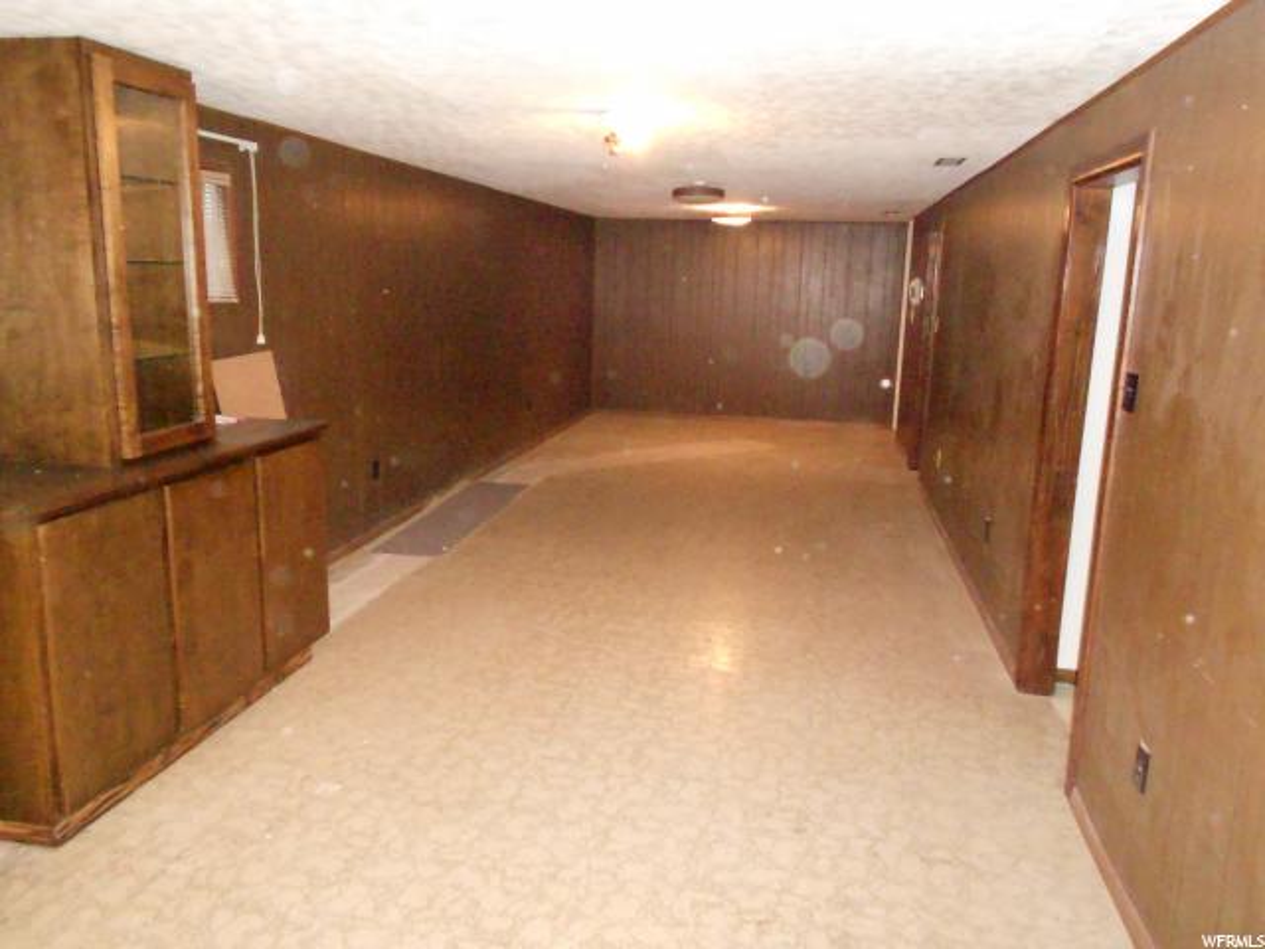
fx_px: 950
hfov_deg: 67.3
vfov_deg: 53.1
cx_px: 632
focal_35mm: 26
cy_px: 474
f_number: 3.2
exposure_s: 1/25
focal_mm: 4.6
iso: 1600
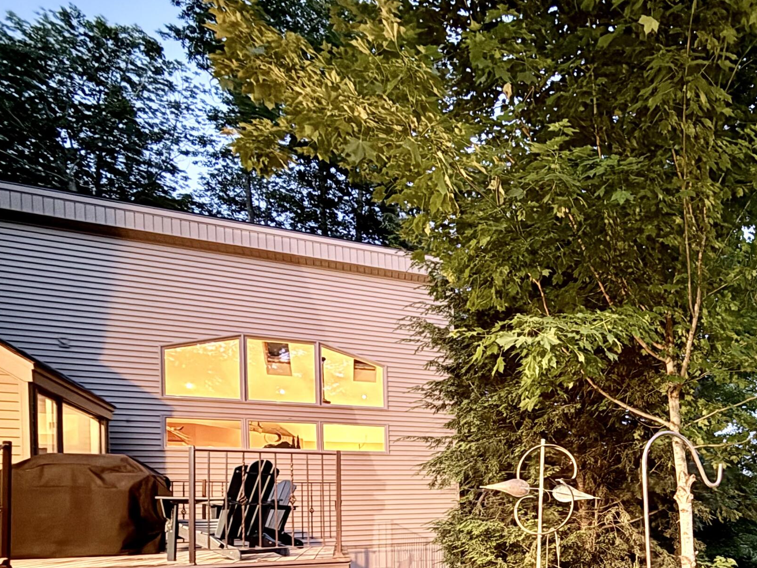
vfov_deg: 47.7
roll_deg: +1.8
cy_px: 511
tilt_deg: +1.0
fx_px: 569
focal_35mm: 26
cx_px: 622
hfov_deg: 60.9
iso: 1000
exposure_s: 1/12
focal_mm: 2.22
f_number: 2.2
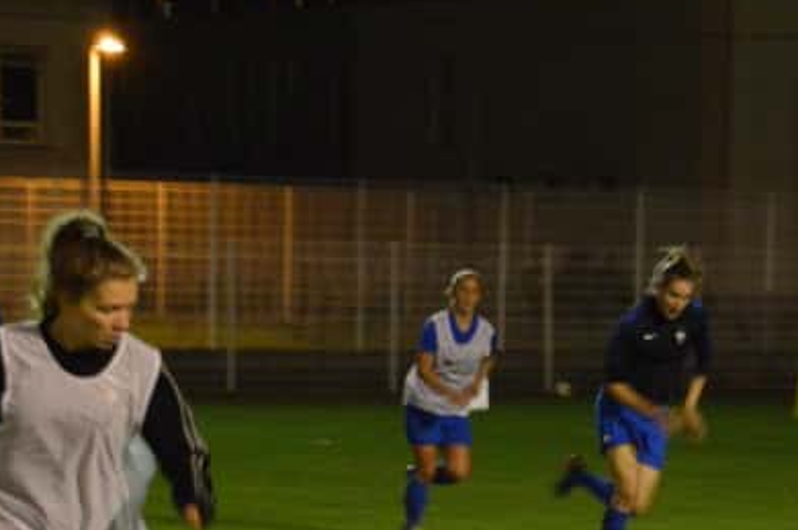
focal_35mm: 177
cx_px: 514
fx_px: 3919
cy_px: 562
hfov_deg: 11.6
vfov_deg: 7.7
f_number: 4.8
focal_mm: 46
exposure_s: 1/60
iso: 3200
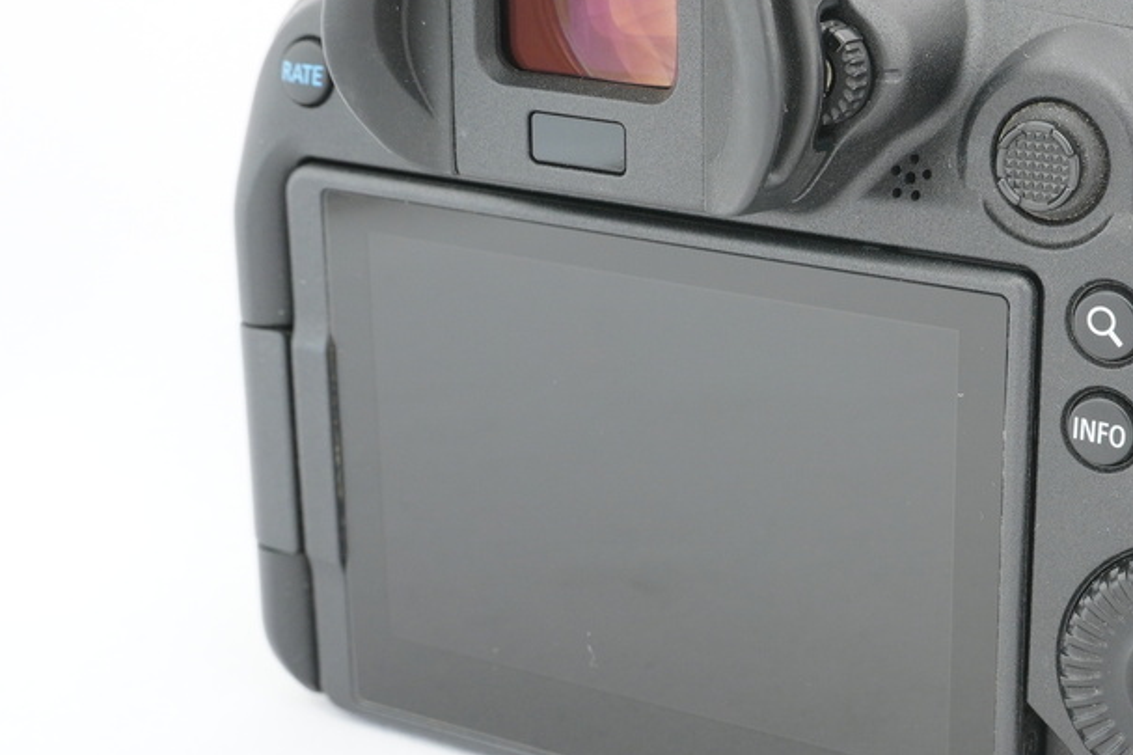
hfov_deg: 27.7
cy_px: 358
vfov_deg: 19.2
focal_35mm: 71
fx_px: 2234
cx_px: 949
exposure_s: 1
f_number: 11
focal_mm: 24
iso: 400
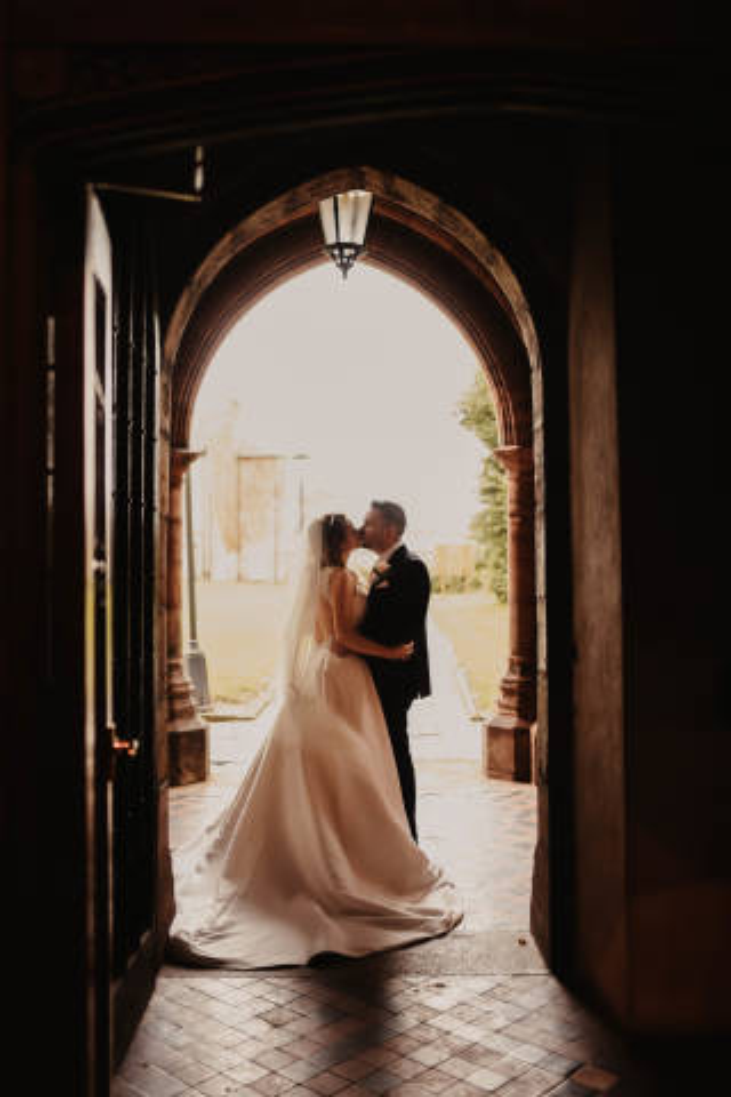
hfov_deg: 37.9
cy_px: 548
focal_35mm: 35
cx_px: 366
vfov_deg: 54.4
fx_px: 1066
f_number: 1.4
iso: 640
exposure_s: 1/400
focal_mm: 35
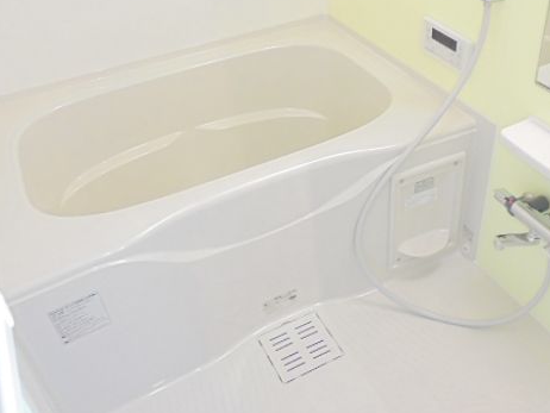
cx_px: 319
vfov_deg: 39.2
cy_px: 134
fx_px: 572
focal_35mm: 36
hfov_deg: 51.1
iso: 400
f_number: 3.5
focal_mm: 4.6
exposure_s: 1/15
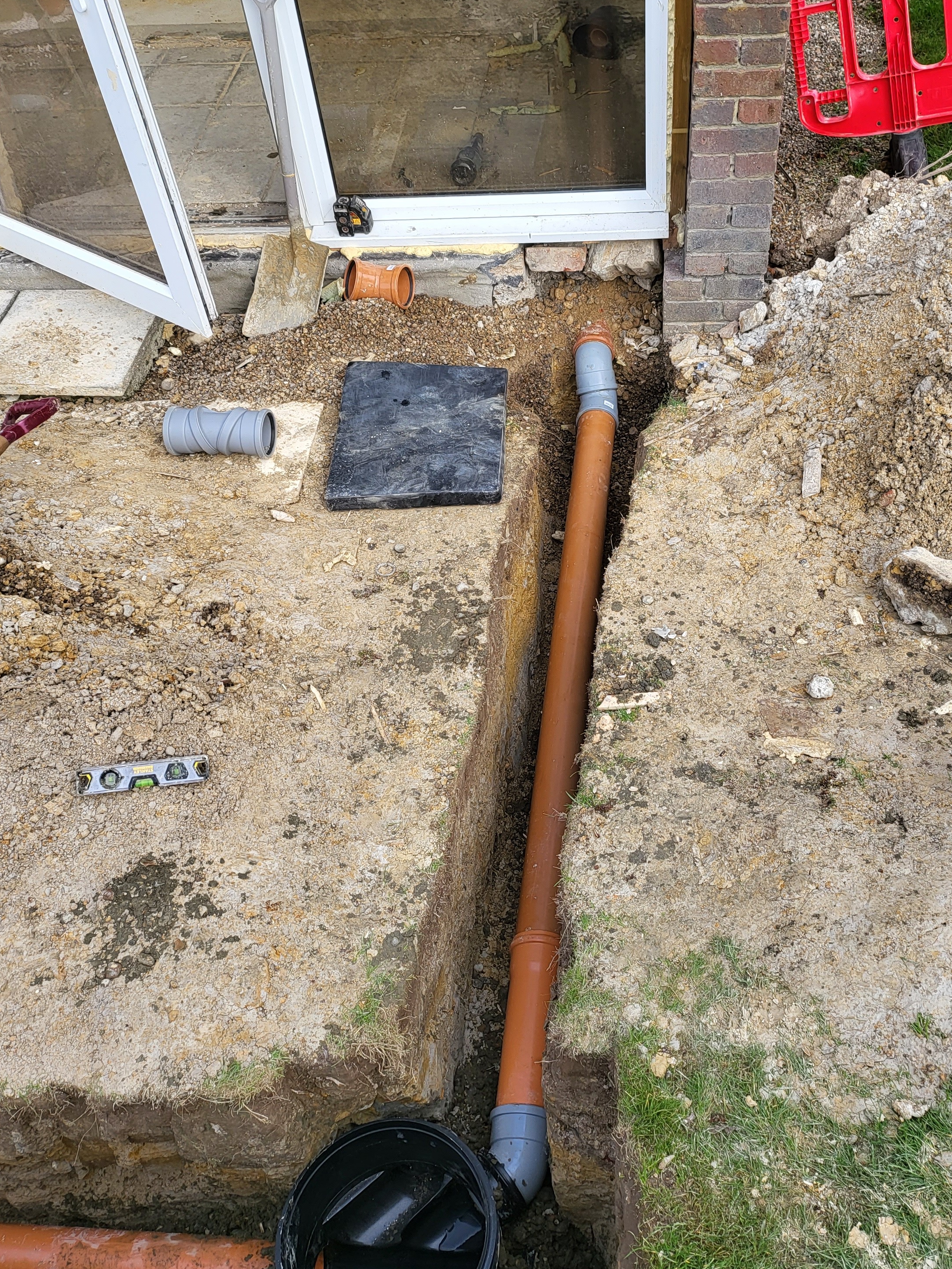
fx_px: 1210
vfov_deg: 55.2
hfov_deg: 42.8
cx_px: 565
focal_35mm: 33
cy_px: 546
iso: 40
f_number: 1.8
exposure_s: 1/637
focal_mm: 5
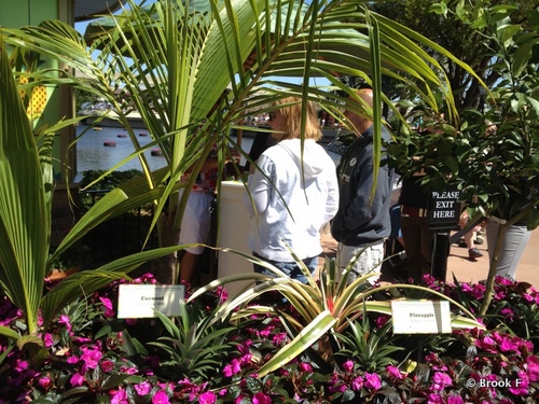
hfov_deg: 52.6
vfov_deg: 40.7
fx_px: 545
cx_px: 270
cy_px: 202
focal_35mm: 35
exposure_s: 1/1151
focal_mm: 4.28
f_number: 2.4
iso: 50
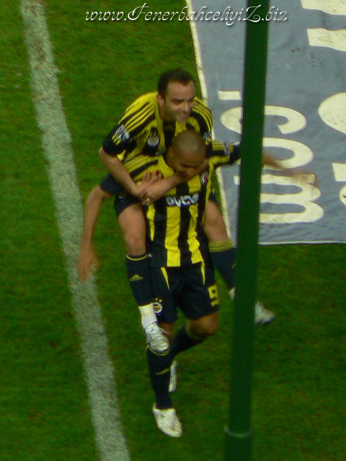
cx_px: 173
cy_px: 230
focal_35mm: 298
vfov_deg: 6.6
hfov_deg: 5.0
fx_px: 3971
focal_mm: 40.7
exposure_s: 1/40
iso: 100
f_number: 3.3
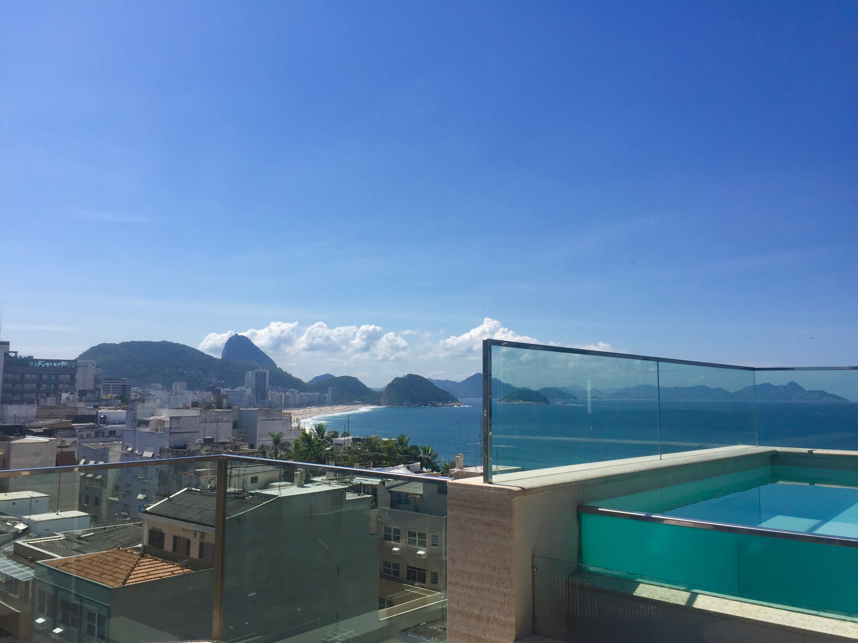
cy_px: 322
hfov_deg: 61.7
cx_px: 429
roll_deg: -2.0
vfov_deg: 48.2
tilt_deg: +7.1
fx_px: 719
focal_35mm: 29
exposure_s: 1/3597
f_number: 2.2
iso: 32
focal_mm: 4.15
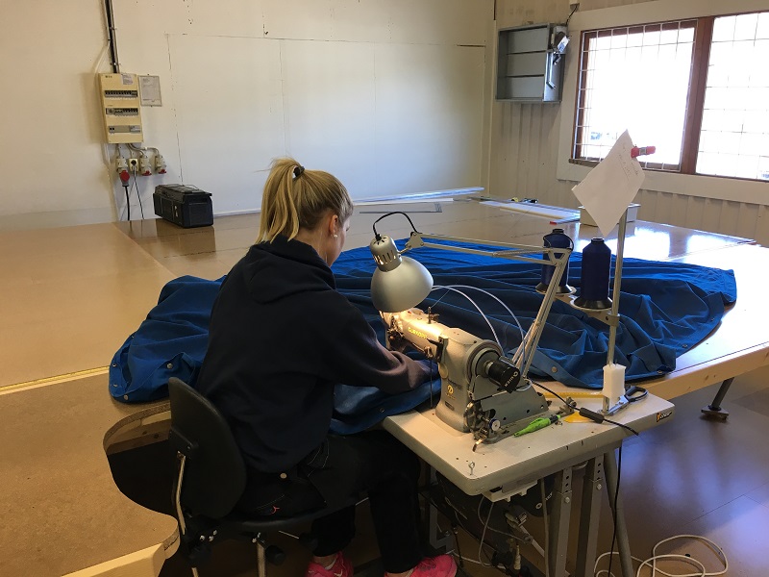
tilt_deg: -15.7
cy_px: 288
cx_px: 384
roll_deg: +1.7
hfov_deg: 61.7
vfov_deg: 48.2
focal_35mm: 29
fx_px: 644
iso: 25
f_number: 2.2
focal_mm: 4.15
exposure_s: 1/33
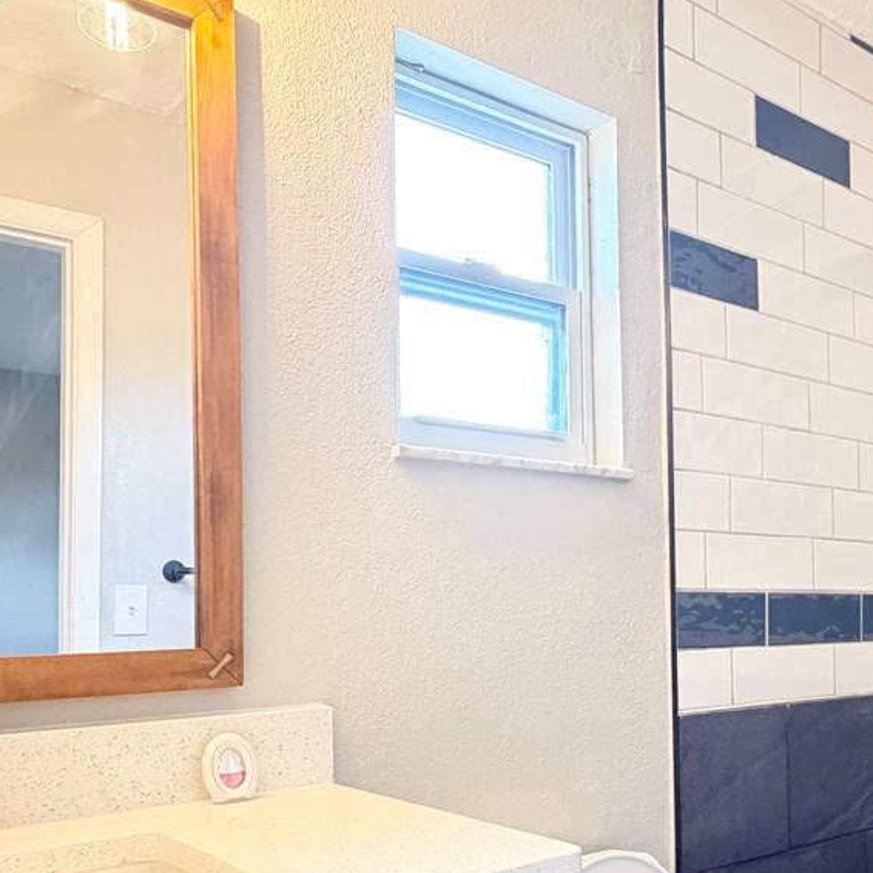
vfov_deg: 46.2
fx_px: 999
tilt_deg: -0.4
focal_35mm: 35
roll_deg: +1.4
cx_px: 572
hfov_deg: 46.6
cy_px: 608
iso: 640
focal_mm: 2.22
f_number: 2.2
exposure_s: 1/60
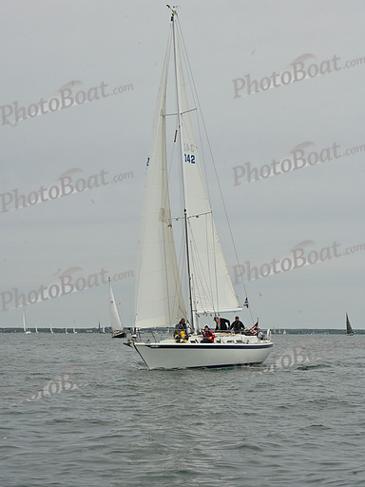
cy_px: 224
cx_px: 183
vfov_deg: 23.0
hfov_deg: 17.4
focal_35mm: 85
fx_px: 1195
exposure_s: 1/800
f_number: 16
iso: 320
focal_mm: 78
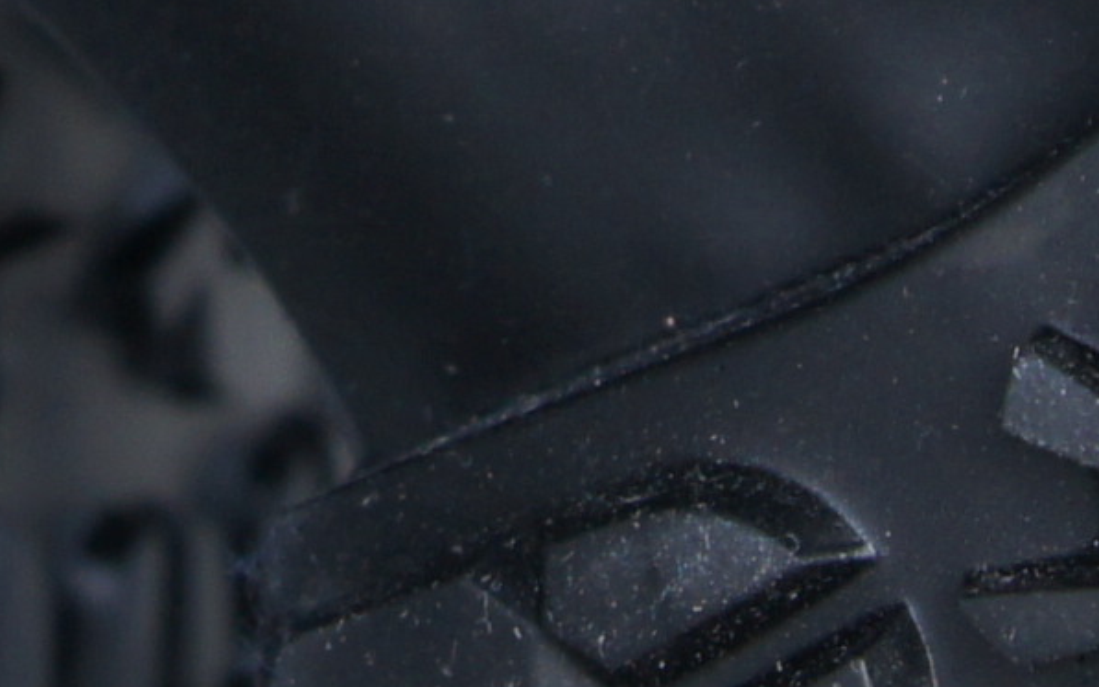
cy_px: -505
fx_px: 5987
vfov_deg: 6.4
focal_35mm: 200
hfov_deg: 10.5
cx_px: 302
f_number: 3.5
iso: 200
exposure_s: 1/40
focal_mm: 17
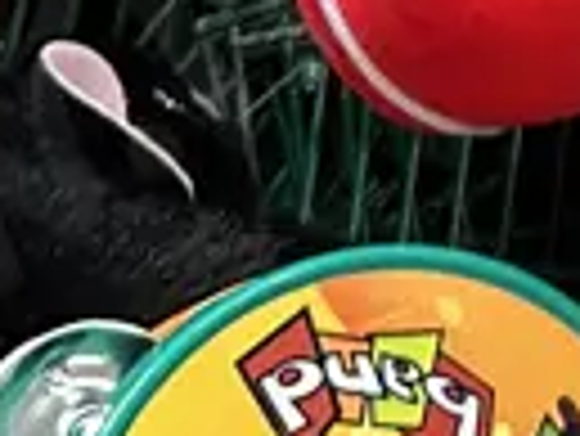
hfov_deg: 9.4
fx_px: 3186
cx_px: 1322
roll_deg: -1.2
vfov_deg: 7.1
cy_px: -800
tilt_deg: -43.1
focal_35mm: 190
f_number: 1.78
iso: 200
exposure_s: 1/50
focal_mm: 6.86
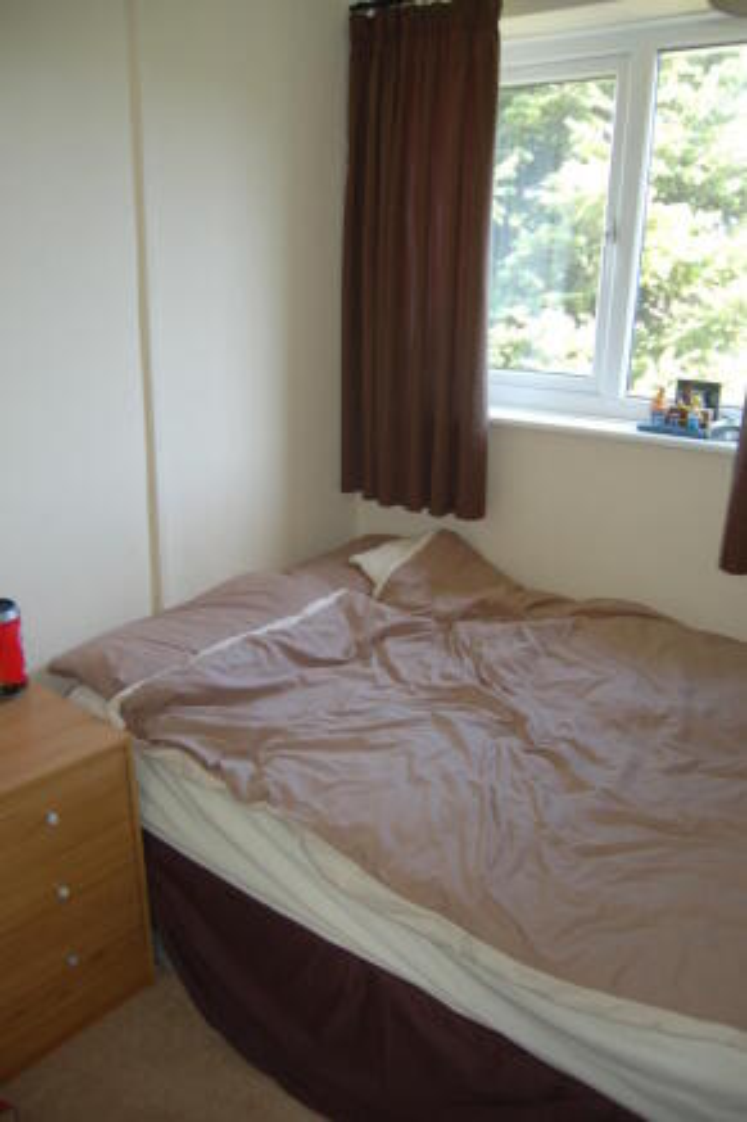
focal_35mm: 27
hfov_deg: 47.9
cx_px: 374
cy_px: 561
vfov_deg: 67.4
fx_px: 841
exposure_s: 1/80
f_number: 3.5
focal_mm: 18
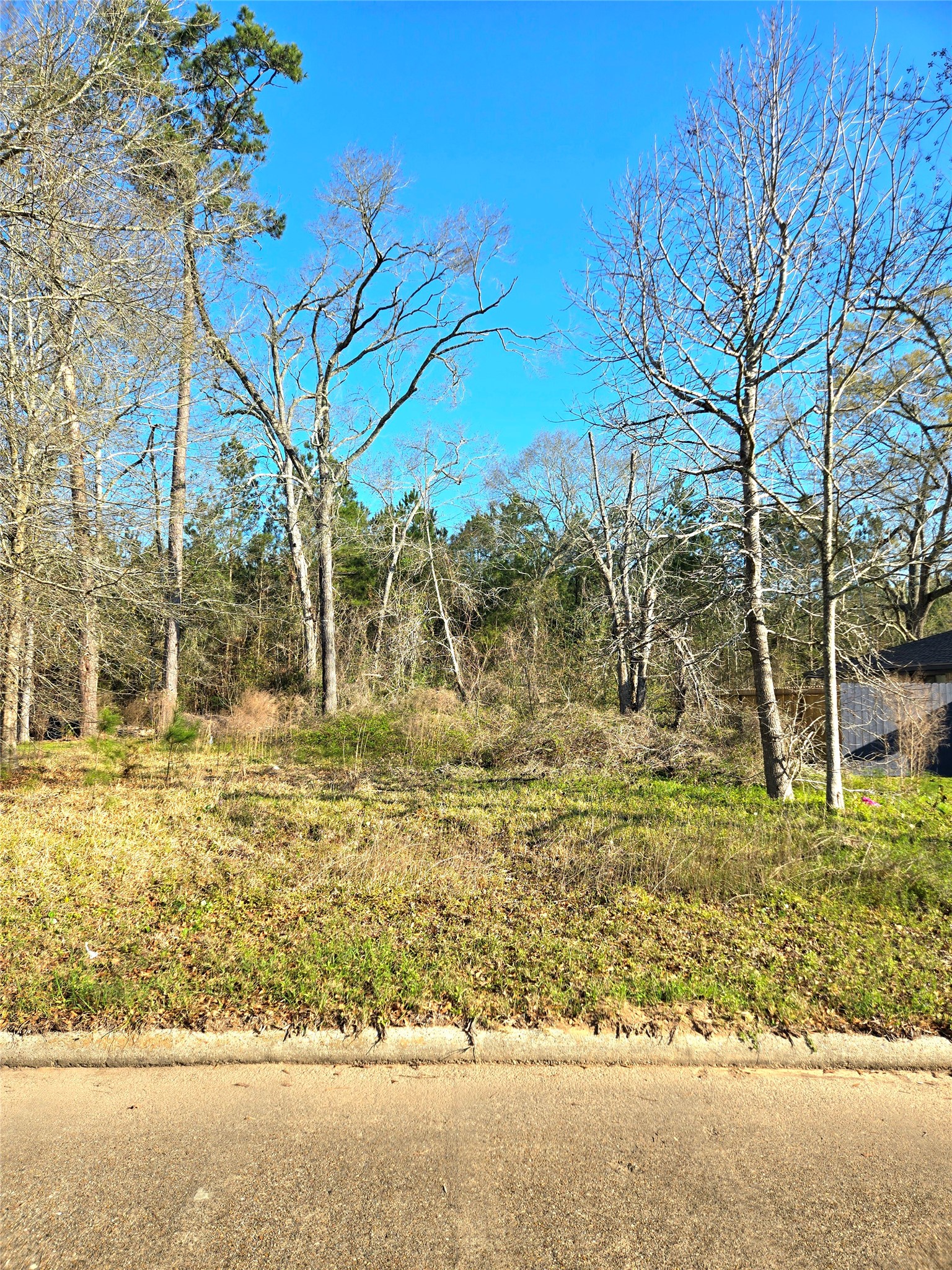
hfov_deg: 58.9
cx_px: 476
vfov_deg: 73.9
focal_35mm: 23
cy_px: 635
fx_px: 843
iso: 25
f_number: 1.8
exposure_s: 1/1111
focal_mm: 5.4
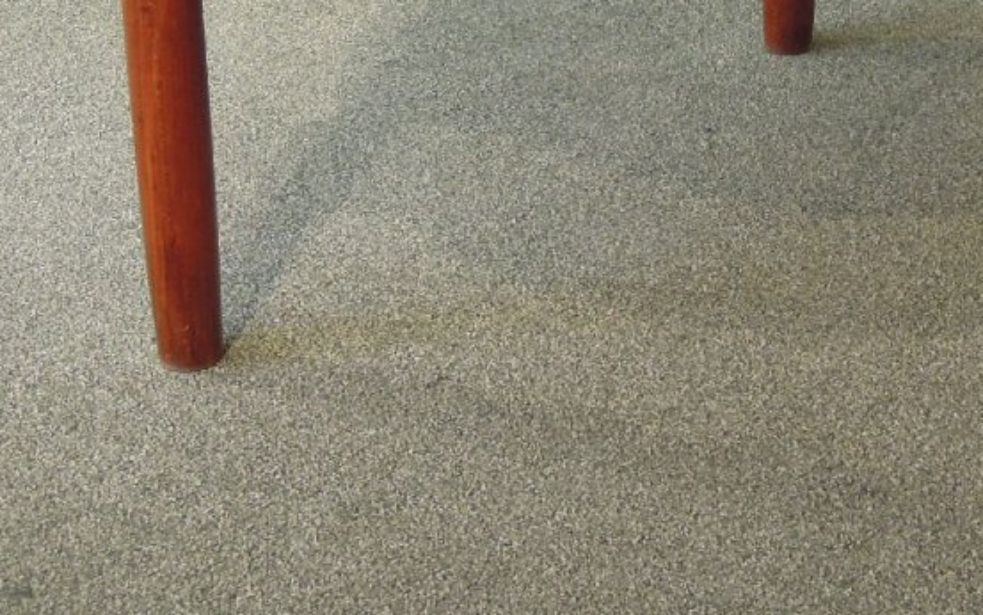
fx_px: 2465
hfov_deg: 22.3
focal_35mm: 92
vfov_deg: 13.7
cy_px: -155
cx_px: 768
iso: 400
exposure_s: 1/30
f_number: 3.3
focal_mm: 7.2
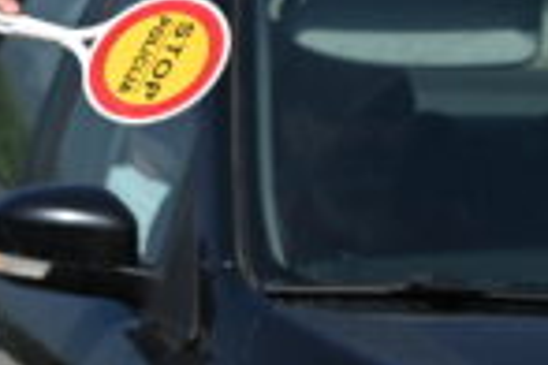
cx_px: -373
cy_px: 369
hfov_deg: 5.6
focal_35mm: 365
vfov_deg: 3.8
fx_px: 5556
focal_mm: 70
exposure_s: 1/2000
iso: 125
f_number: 4
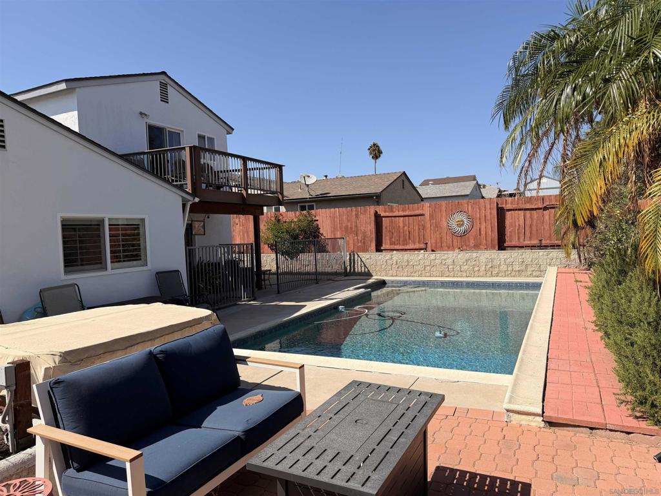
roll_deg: +3.2
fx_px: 458
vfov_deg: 56.8
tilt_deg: -4.0
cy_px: 248
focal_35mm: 24
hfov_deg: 71.6
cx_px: 330
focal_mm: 6.76
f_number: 1.78
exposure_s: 1/5319
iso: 80
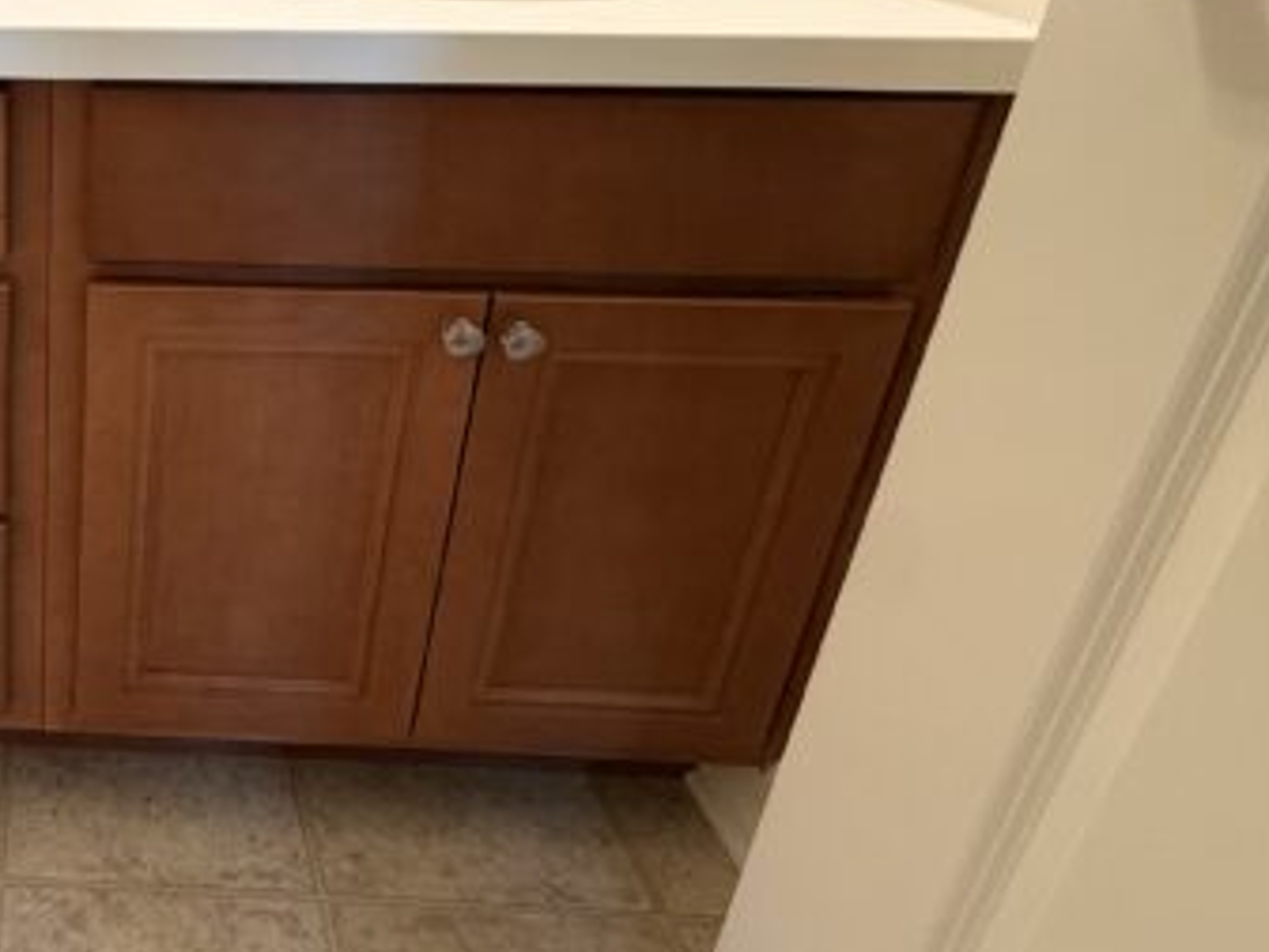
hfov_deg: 47.1
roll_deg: +0.7
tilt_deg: -23.5
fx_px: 1173
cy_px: 253
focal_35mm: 32
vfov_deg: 43.0
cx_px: -4
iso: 320
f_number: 2.2
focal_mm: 2.22
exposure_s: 1/120
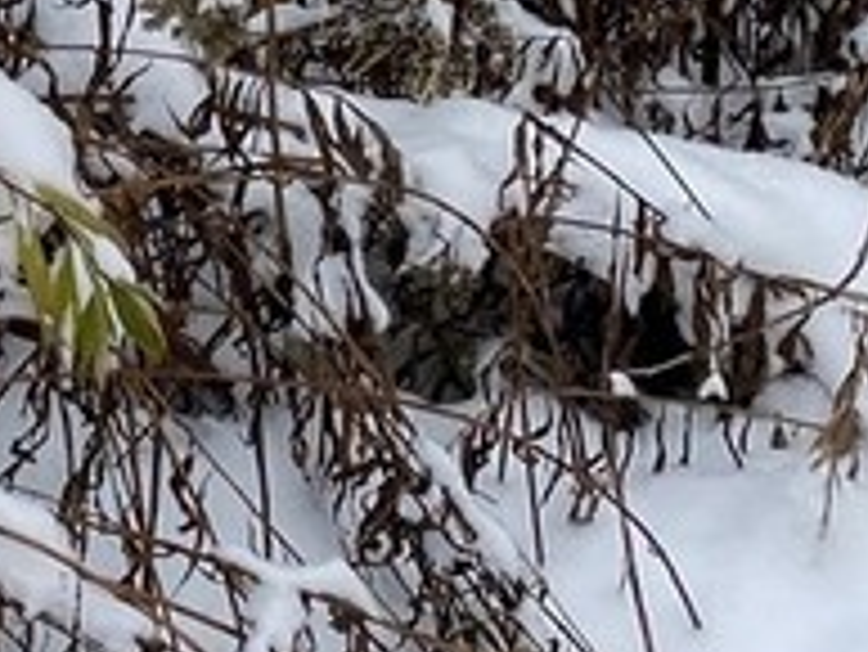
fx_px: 3463
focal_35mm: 138
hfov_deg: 12.7
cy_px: -818
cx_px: -823
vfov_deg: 9.7
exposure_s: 1/541
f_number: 1.8
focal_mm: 4.25
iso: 32
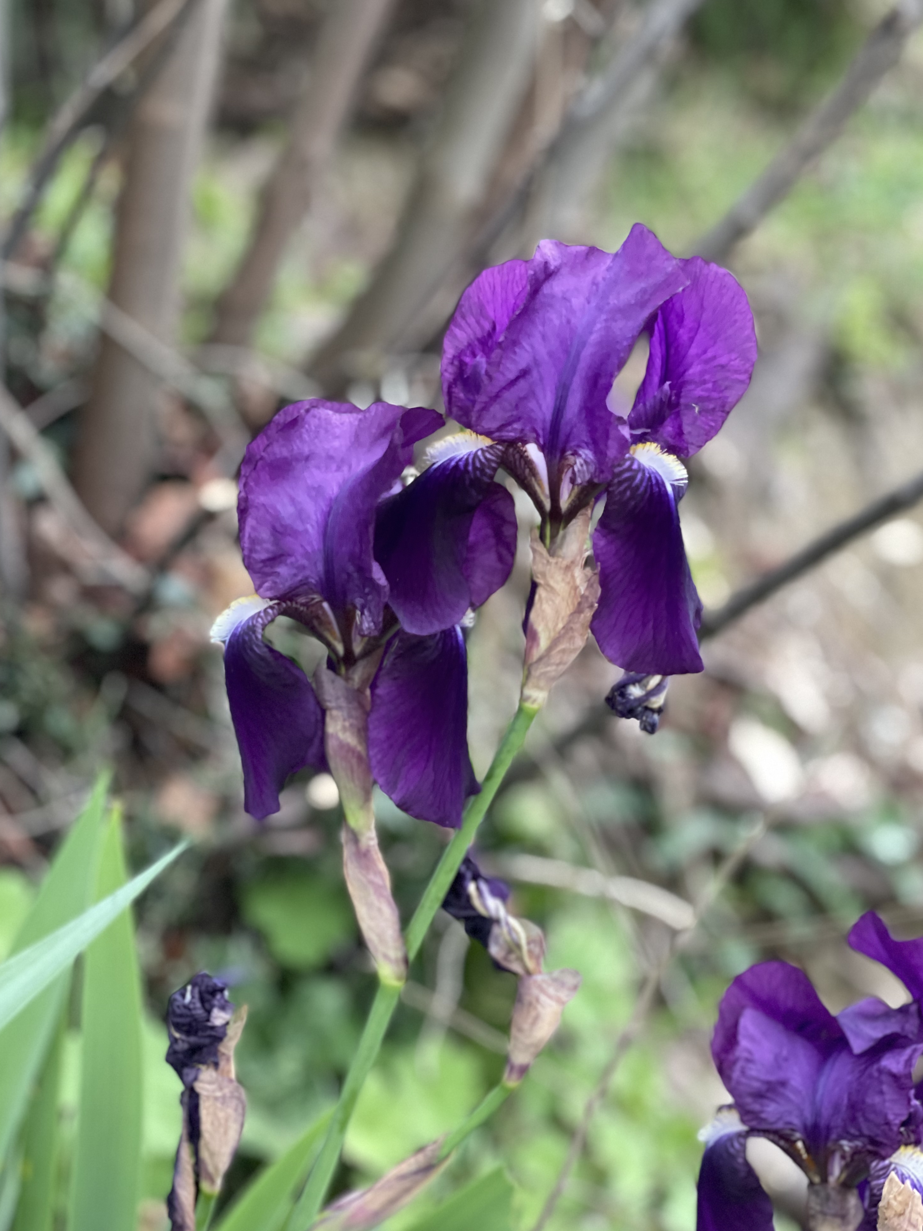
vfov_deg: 35.5
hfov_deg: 27.0
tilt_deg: -4.3
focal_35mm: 54
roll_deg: +3.1
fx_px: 1920
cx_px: 456
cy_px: 608
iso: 250
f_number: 2
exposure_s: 1/116
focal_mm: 6
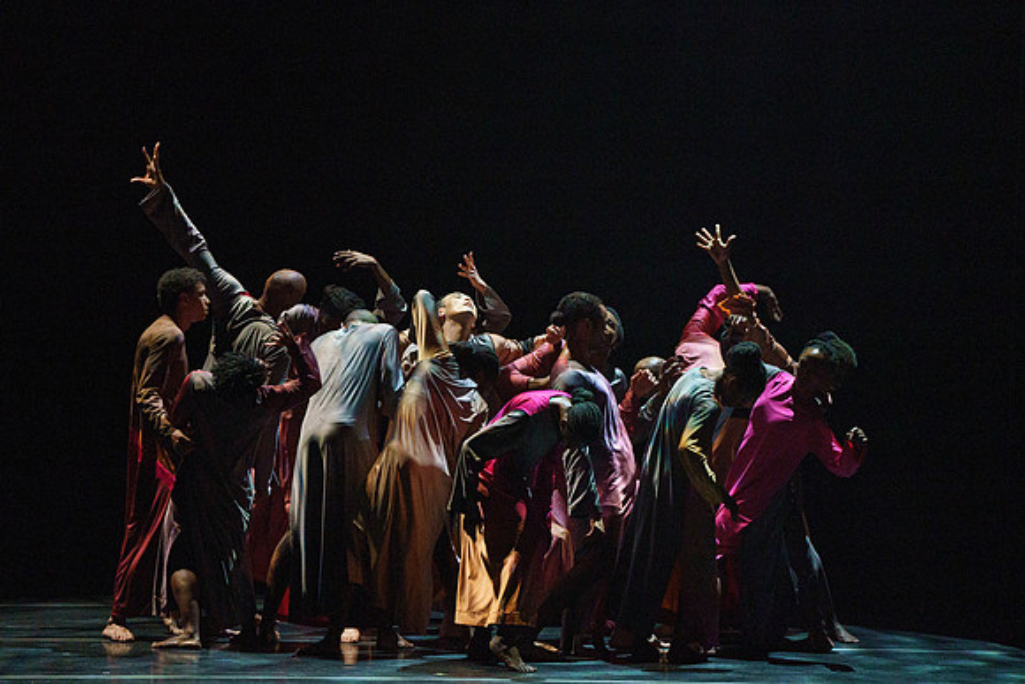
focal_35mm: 308
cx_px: 477
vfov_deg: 4.5
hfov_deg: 6.7
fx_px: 8768
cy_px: 274
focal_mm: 256
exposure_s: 1/250
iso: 6400
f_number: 5.6
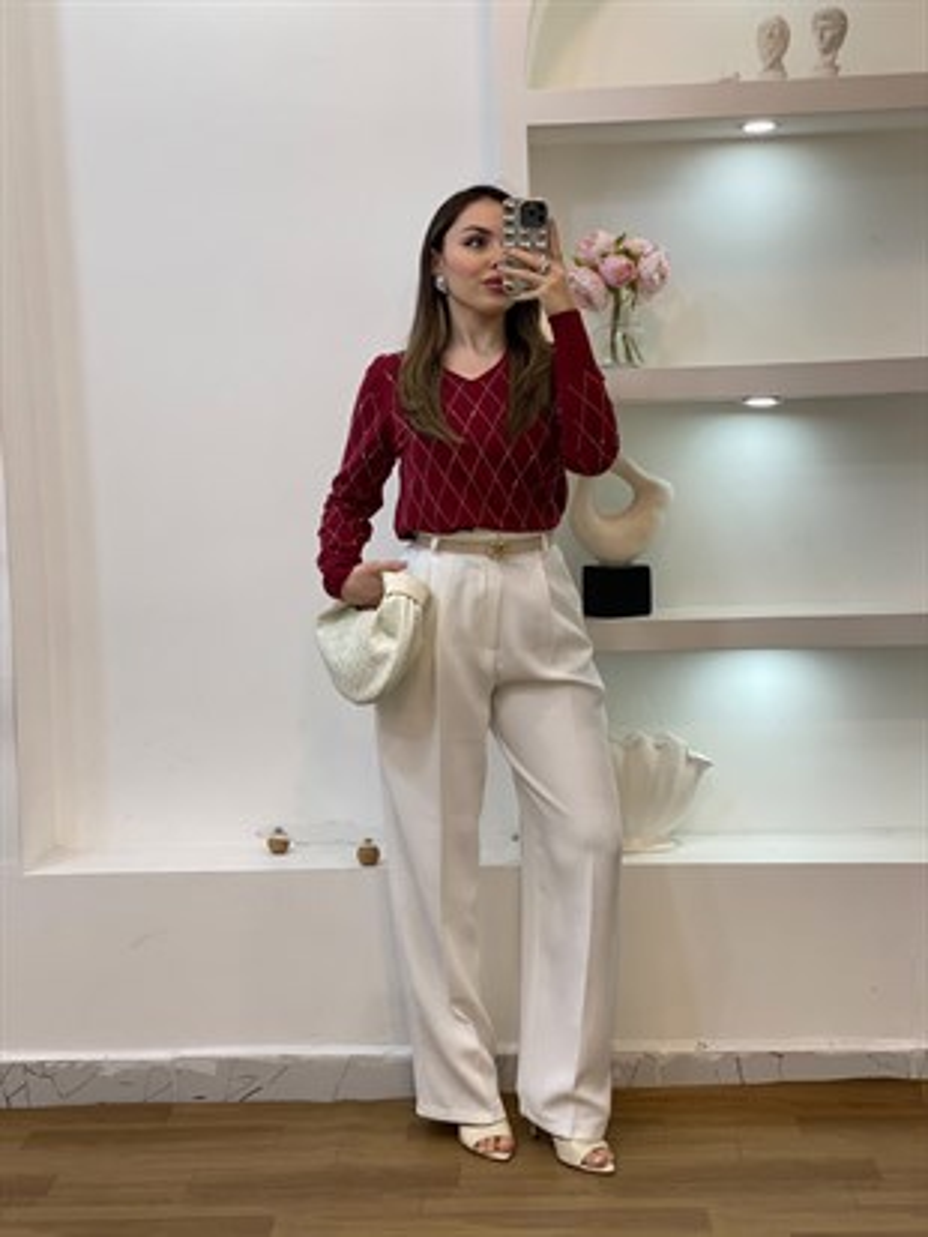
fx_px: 1858
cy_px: 618
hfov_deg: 28.0
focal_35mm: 52
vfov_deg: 36.8
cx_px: 464
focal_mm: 6
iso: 64
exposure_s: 1/100
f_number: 2
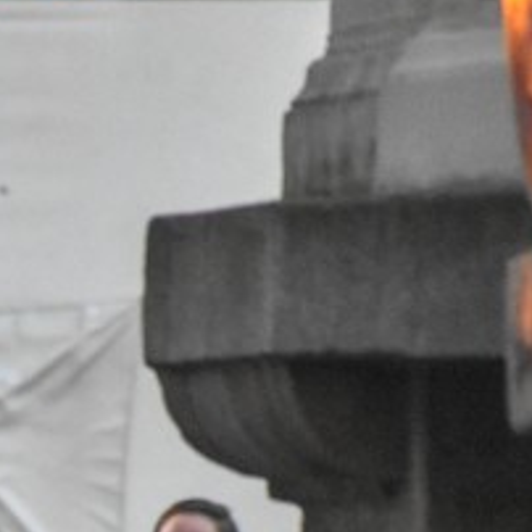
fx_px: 26029
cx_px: -379
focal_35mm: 1497
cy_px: 769
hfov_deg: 1.2
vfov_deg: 1.2
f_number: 5.6
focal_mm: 220
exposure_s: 1/250
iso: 3200
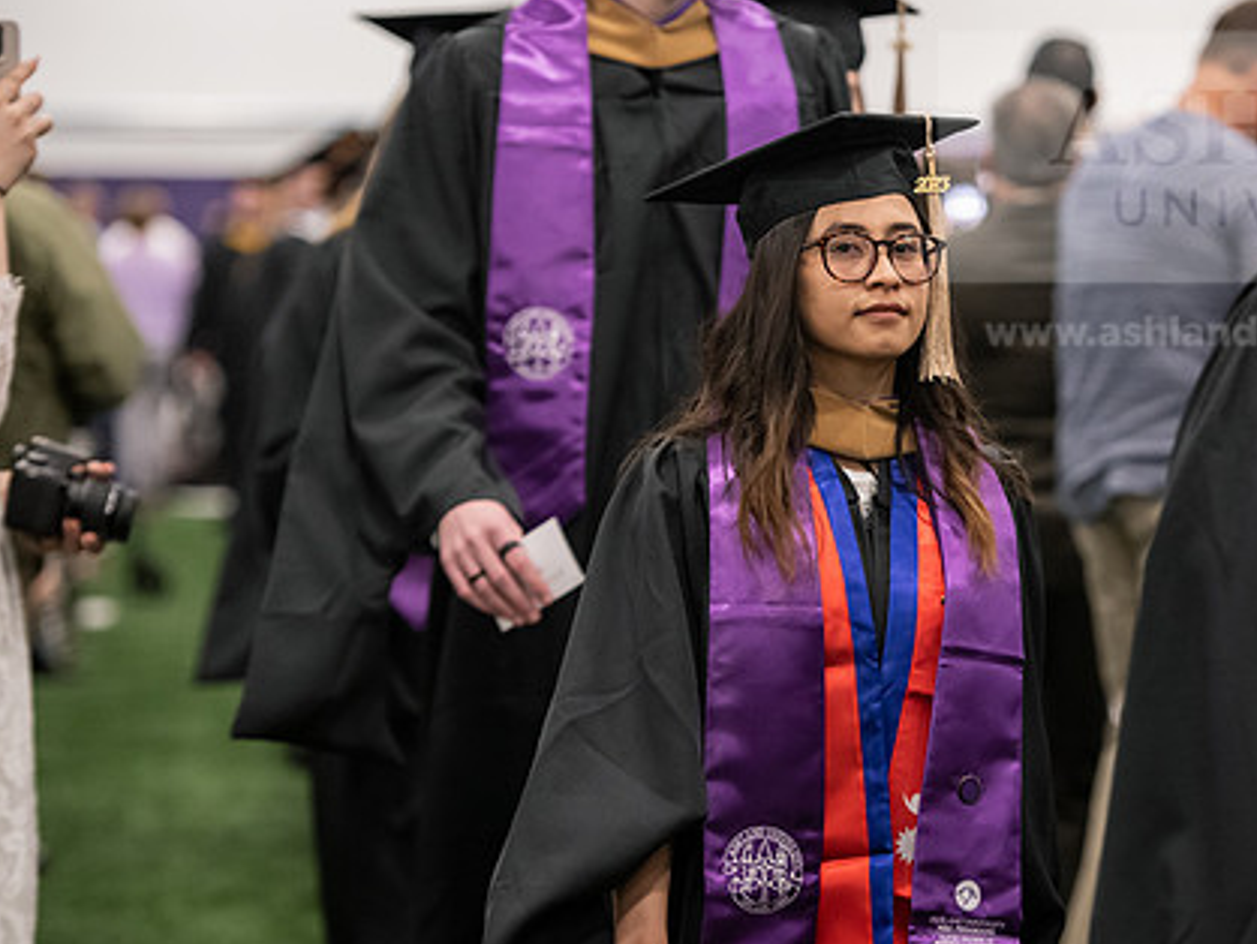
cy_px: 395
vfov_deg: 9.3
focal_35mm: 160
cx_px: 848
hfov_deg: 12.3
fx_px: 5813
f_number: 3.2
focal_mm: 120
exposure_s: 1/200
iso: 3200
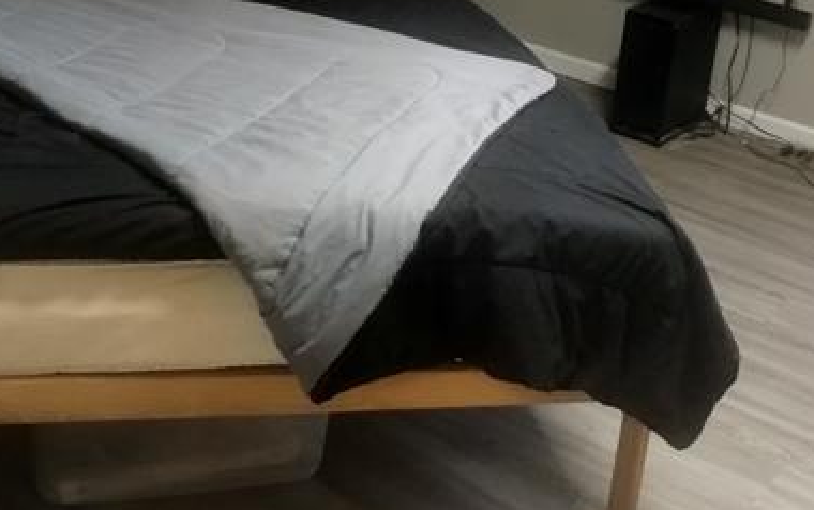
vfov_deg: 20.8
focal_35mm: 60
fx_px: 1332
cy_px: -19
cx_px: 433
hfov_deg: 34.0
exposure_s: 1/20
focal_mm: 4.27
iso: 1528
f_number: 1.8
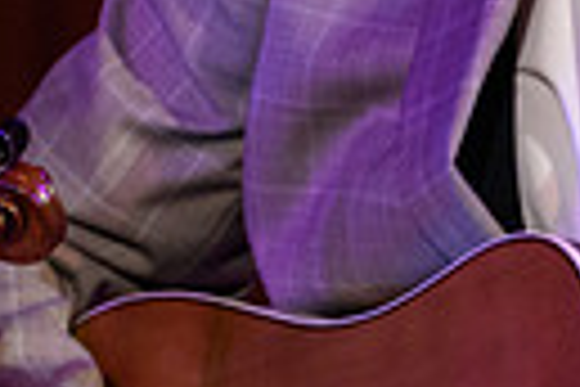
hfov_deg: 0.7
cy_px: -320
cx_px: -503
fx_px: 46896
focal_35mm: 2911
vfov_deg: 0.5
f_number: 6.3
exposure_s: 1/400
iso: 2500
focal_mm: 600
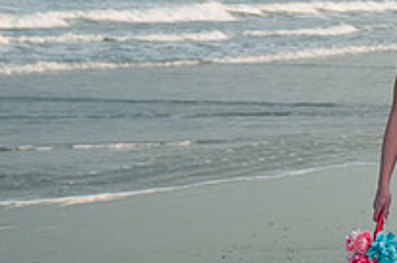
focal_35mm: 309
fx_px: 3402
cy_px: 148
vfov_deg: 4.4
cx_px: 476
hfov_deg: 6.6
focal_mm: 70
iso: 100
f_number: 5.6
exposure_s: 1/250
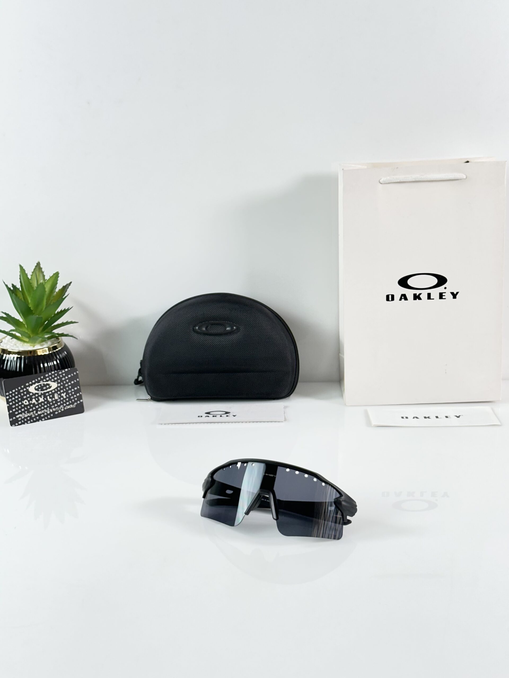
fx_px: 941
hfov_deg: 30.3
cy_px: 339
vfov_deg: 39.7
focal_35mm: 48
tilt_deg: -19.6
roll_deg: +0.9
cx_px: 254
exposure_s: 1/100
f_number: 1.78
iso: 80
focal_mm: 6.86
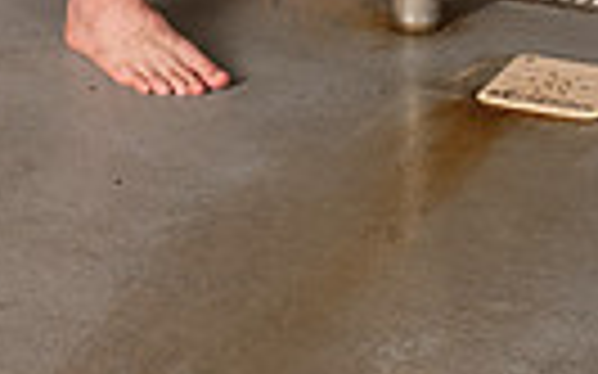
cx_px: 279
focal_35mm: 165
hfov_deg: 12.7
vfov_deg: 7.3
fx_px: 2688
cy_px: -622
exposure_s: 1/250
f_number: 7.1
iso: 800
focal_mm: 48
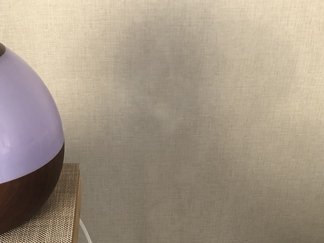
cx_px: 124
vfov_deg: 23.8
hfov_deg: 32.6
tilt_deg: -35.8
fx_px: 552
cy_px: 242
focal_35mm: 59
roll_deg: +0.3
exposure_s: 1/15
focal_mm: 3.99
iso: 64
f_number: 1.8
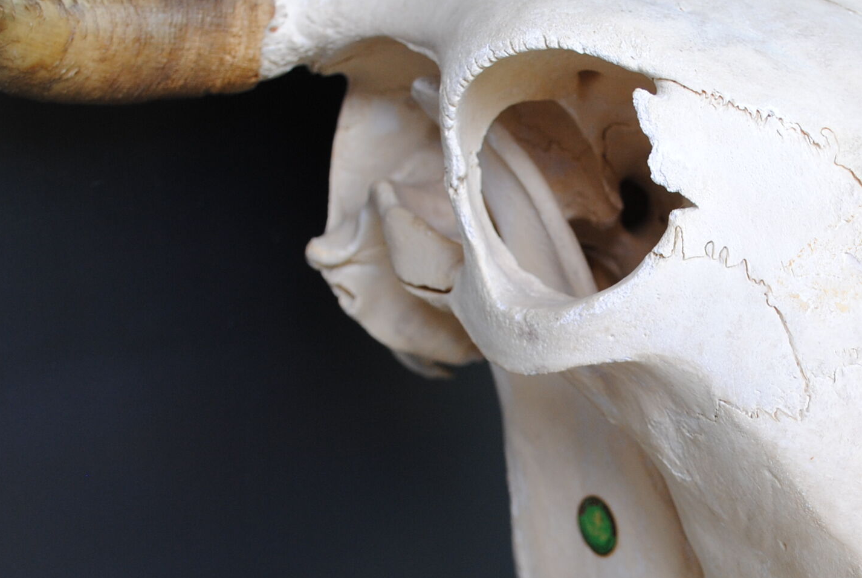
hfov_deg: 29.7
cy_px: 406
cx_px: 611
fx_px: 1607
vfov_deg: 20.3
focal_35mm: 67
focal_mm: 22
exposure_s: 1/80
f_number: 4.5
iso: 200
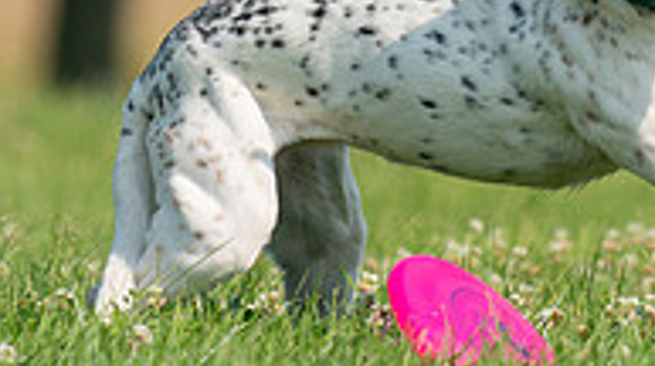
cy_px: -107
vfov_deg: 0.7
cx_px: 485
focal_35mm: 1635
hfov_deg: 1.3
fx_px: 28361
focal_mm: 518
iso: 640
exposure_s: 1/4000
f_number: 6.3
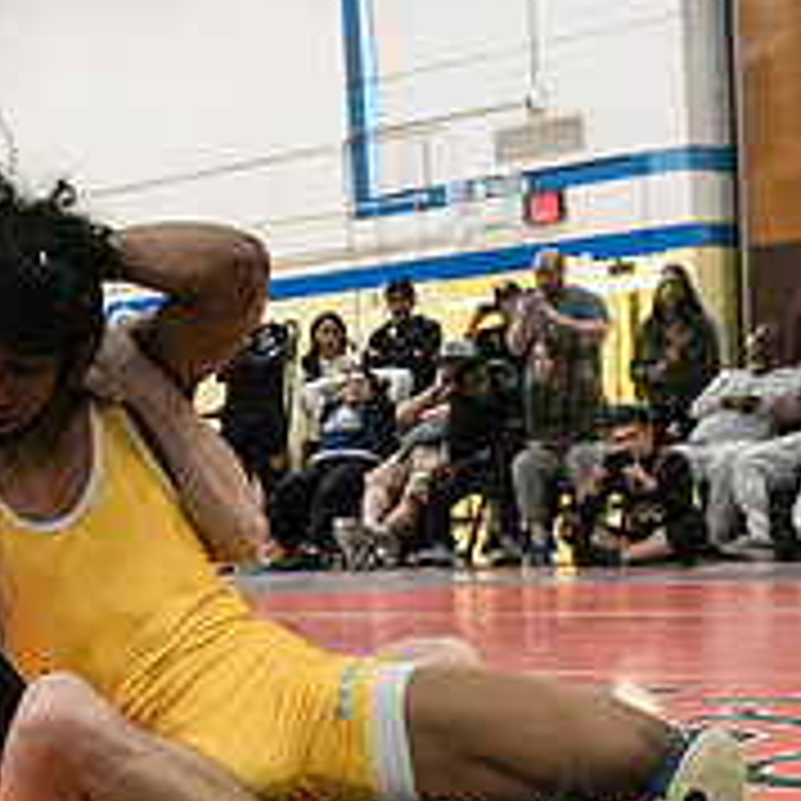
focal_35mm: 94
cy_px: 619
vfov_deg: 18.3
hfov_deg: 18.0
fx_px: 2461
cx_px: -9
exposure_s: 1/500
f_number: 3.2
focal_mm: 34
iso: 8000
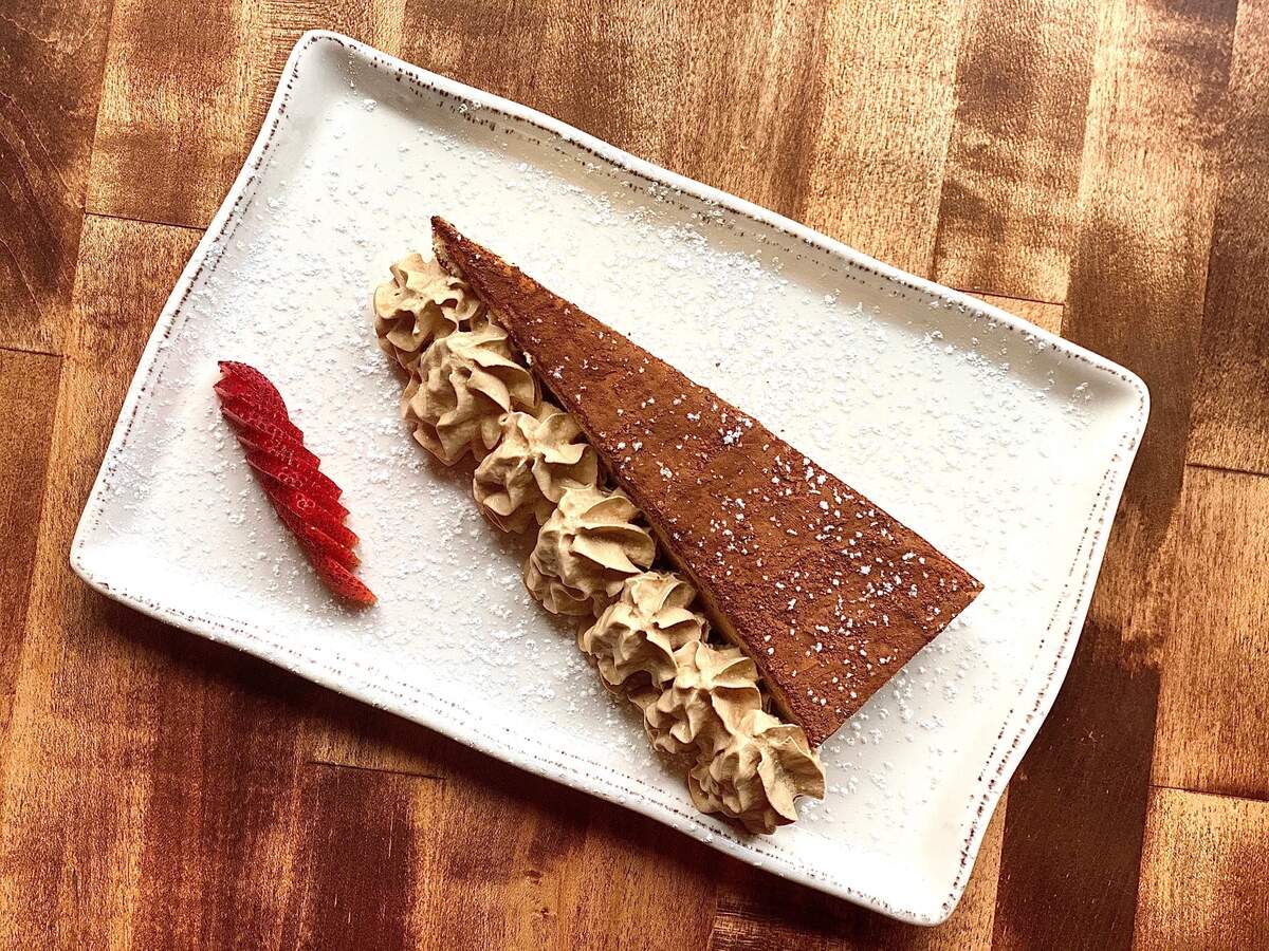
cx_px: 634
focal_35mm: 52
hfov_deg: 36.8
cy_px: 476
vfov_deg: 28.0
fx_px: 1906
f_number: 2
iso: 160
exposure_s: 1/120
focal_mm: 6
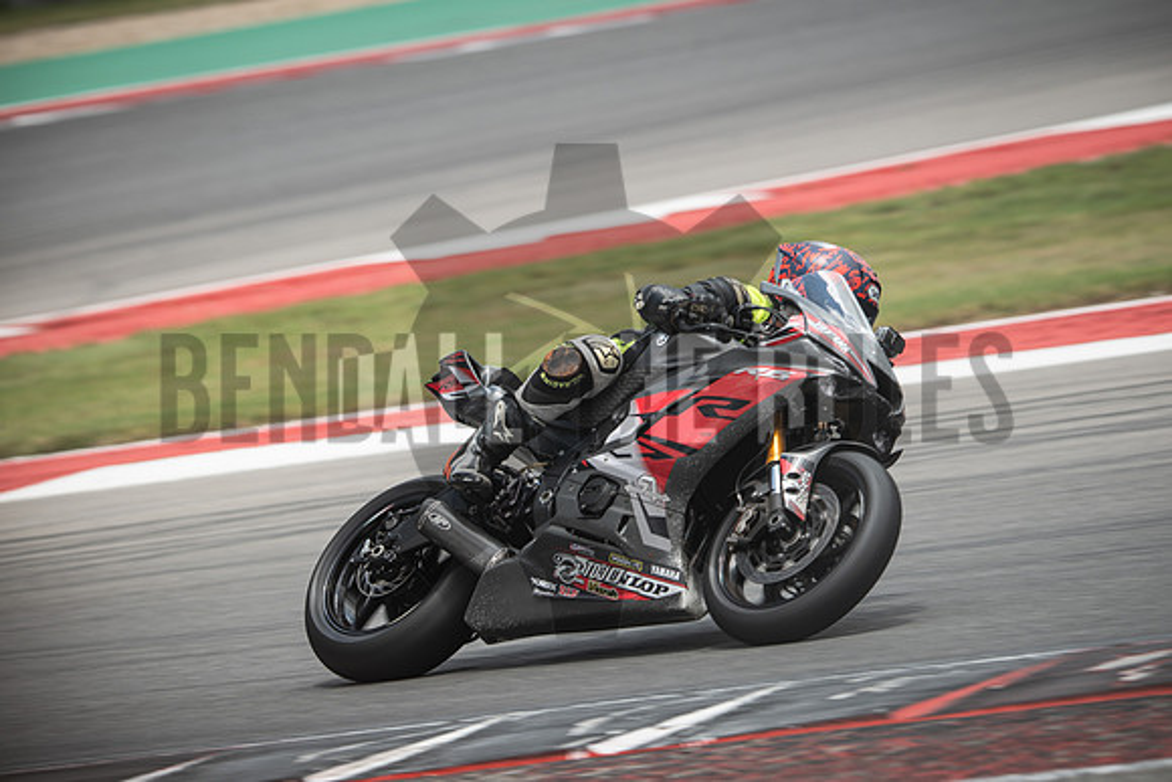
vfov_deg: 4.6
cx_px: 586
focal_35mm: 300
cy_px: 391
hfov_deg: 6.9
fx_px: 9768
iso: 125
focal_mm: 200
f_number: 4
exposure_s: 1/400
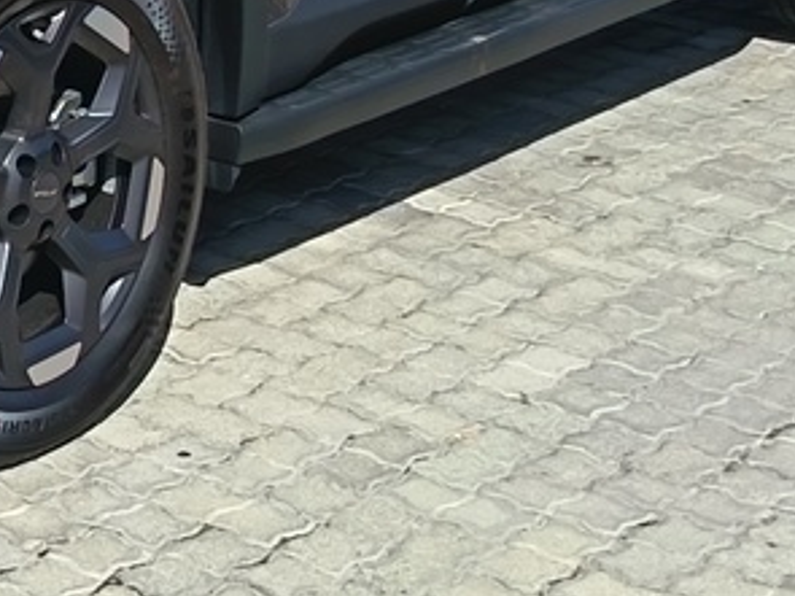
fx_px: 2870
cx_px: -127
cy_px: -321
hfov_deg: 15.3
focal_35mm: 125
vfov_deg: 11.3
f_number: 1.75
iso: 100
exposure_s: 1/938
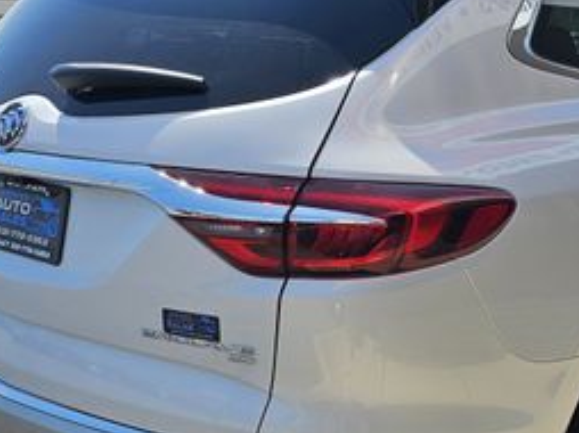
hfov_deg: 33.1
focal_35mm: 58
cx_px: 369
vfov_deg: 25.1
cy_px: 289
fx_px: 969
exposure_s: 1/883
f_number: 1.7
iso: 10
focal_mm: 6.3
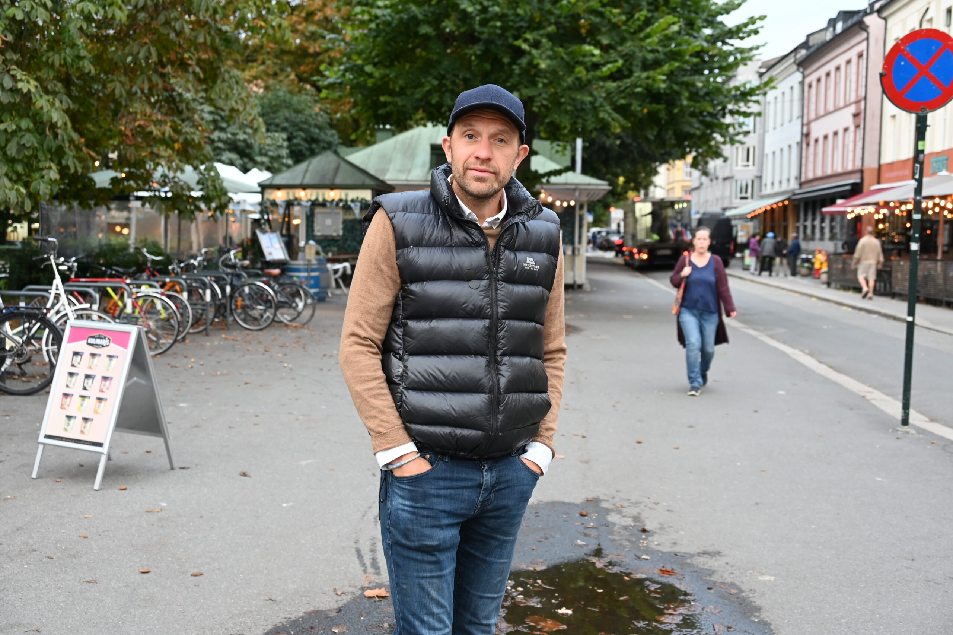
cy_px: 318
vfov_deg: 30.5
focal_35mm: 44
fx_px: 1164
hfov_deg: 44.5
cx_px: 476
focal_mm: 44
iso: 800
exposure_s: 1/125
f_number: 5.3
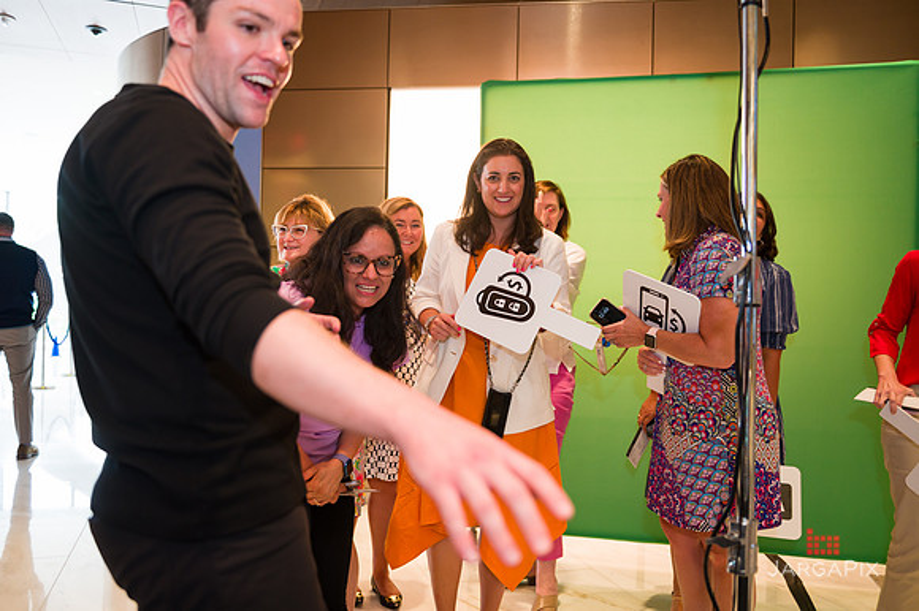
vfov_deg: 44.9
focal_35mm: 29
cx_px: 460
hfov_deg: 63.7
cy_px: 306
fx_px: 740
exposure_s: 1/200
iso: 800
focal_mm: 29
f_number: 3.2
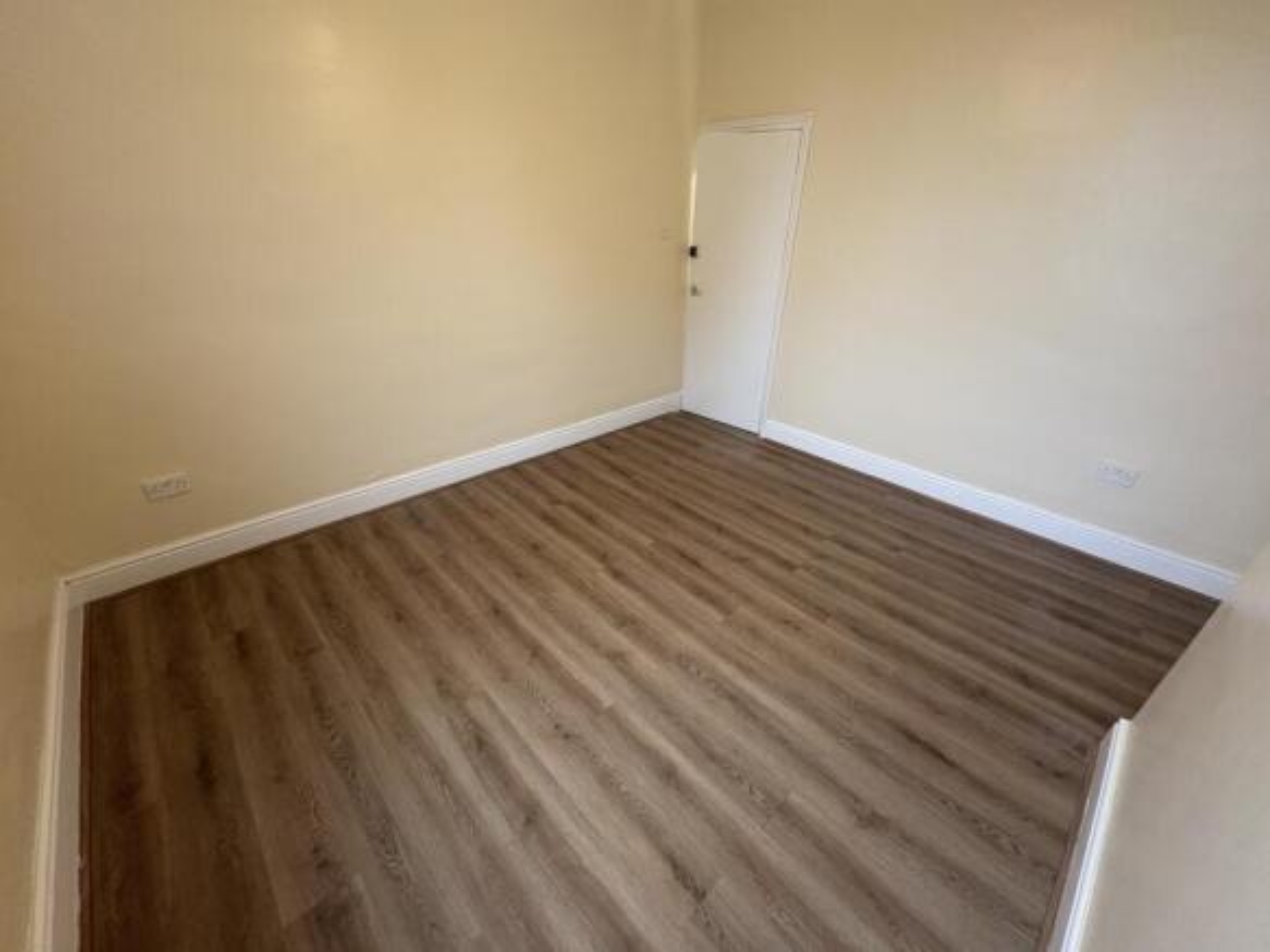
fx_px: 514
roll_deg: +0.0
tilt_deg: -27.5
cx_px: 635
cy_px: 476
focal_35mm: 14
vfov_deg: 85.7
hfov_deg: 102.1
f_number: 2.2
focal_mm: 2.22
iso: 200
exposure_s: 1/50
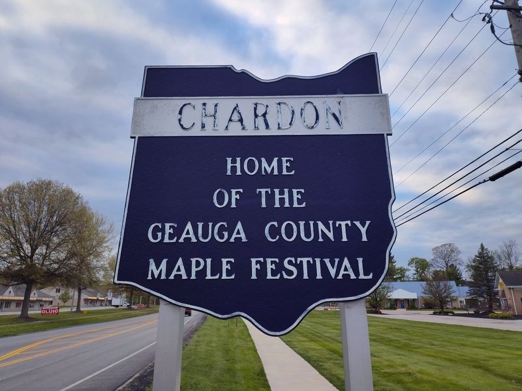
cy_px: 196
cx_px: 261
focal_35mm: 23
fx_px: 347
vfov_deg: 58.9
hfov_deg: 73.9
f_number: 1.8
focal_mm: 5.56
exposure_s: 1/268
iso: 100
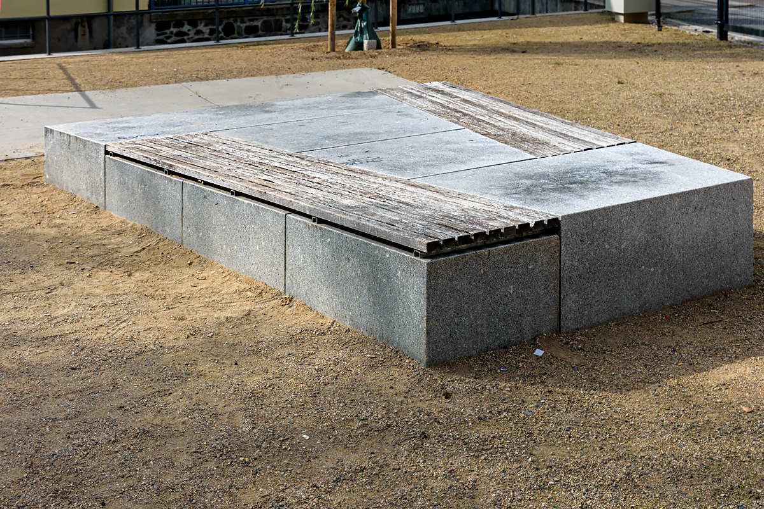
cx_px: 382
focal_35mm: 52
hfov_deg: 37.9
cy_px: 254
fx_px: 1114
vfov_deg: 25.8
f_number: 7.1
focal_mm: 35
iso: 200
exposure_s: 1/640
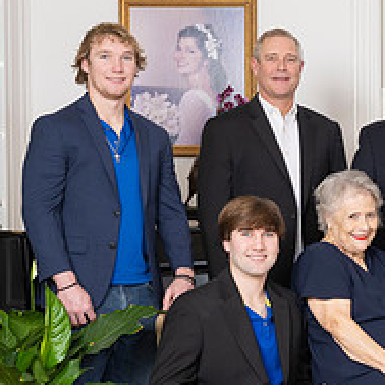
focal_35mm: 114
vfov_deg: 15.3
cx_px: 466
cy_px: 242
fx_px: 1434
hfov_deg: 14.8
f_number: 8
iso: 320
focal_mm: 40
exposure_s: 1/80
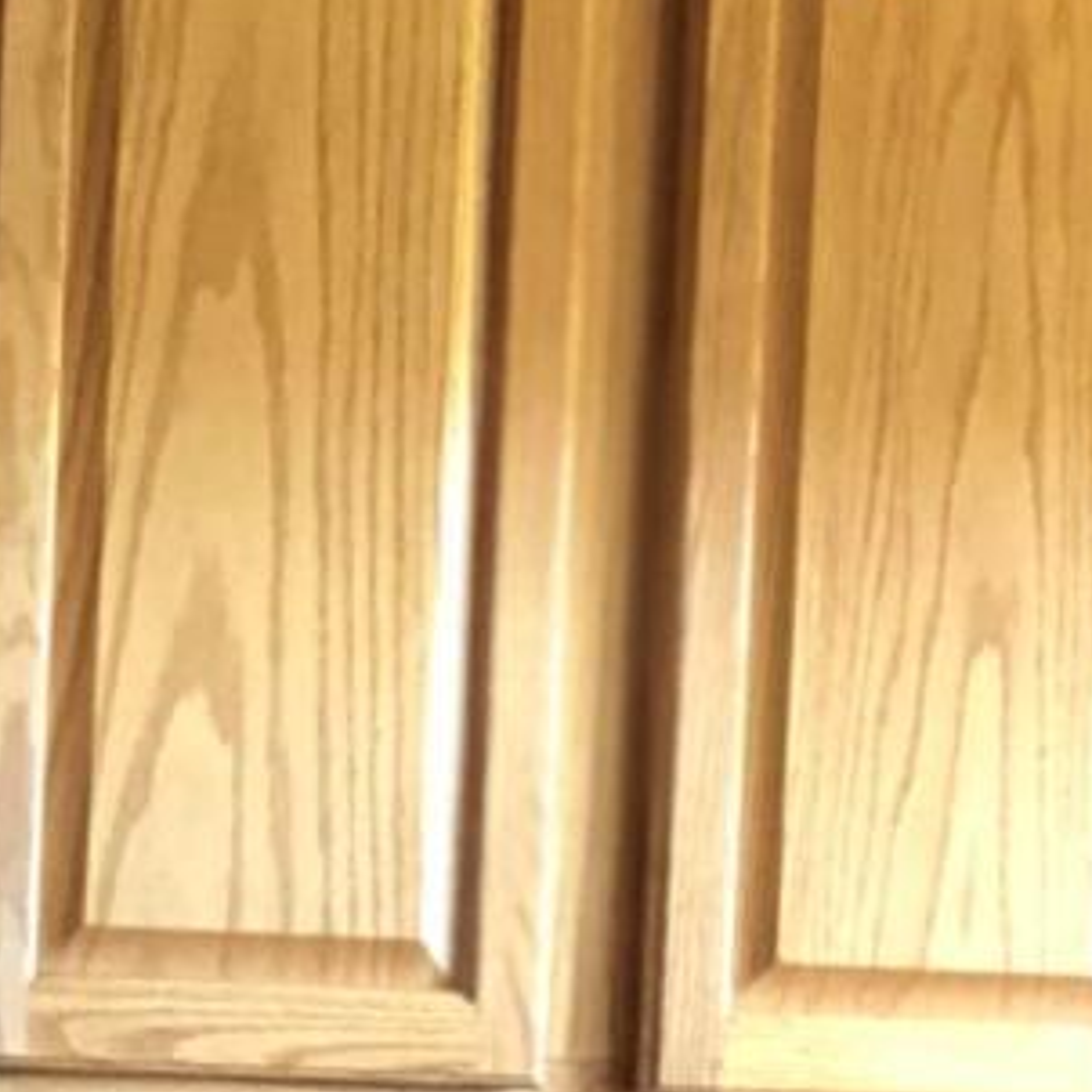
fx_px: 10850
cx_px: 1237
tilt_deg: -4.2
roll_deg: -2.6
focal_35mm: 304
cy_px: 1786
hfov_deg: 5.7
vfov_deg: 5.7
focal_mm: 6
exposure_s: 1/15
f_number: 2.4
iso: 160
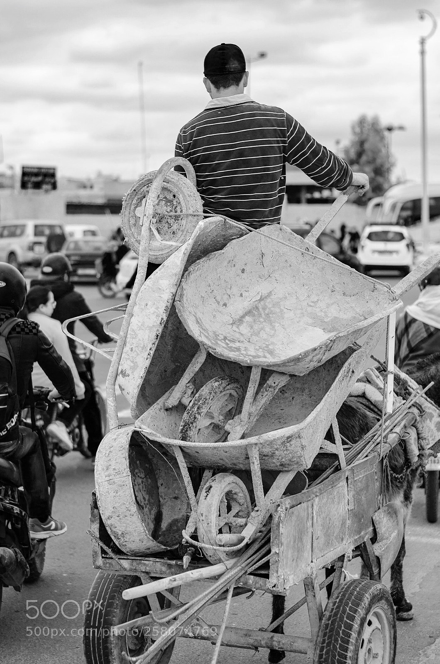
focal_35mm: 75
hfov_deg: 18.1
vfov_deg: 27.0
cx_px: 220
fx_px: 1381
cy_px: 332
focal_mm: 50
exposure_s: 1/1250
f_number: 2.8
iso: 100
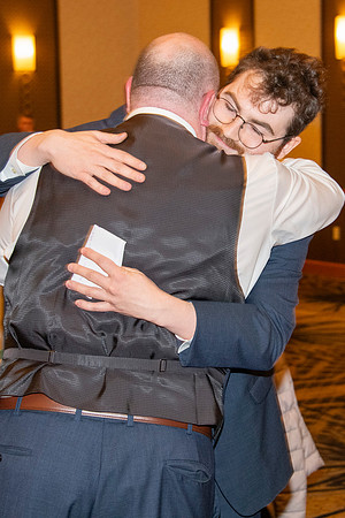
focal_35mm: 111
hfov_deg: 12.3
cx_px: 240
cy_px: 208
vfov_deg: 18.4
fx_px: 1599
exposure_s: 1/60
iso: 2000
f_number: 5.6
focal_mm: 62
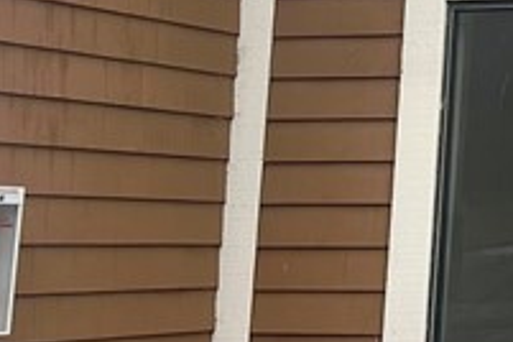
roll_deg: +0.0
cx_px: 1057
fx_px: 1810
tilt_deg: +9.6
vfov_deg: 10.6
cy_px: -74
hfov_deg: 13.6
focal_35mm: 127
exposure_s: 1/3155
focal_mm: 6.86
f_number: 1.78
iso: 80
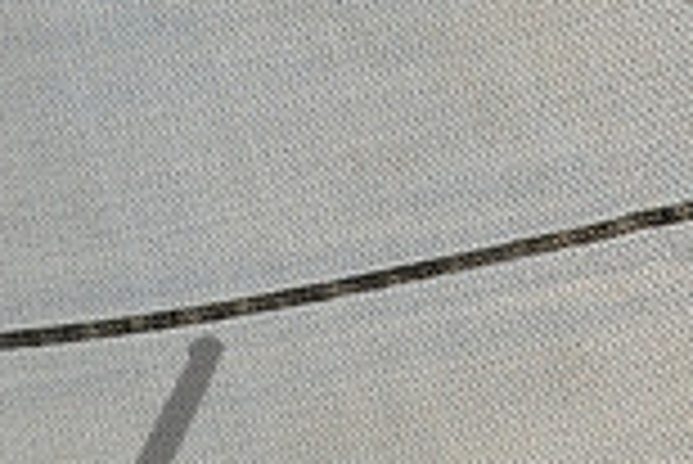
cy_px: 849
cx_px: 266
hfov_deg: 4.6
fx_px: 8709
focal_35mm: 452
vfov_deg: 3.0
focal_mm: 120
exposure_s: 1/2500
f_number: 8
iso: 400
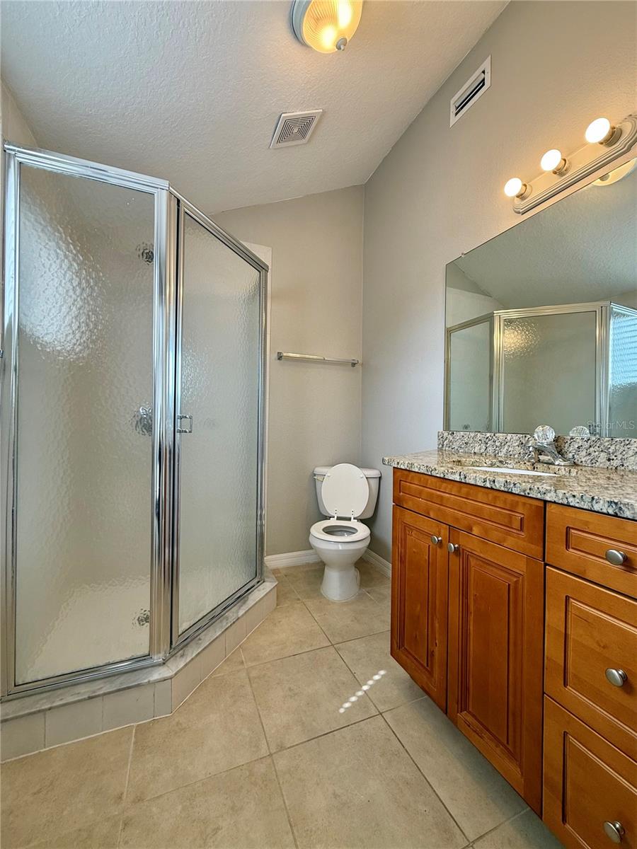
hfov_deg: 85.7
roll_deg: -1.8
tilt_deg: +0.1
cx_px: 318
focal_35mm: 14
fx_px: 344
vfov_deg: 102.1
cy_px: 424
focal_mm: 2.22
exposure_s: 1/120
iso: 64
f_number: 2.2
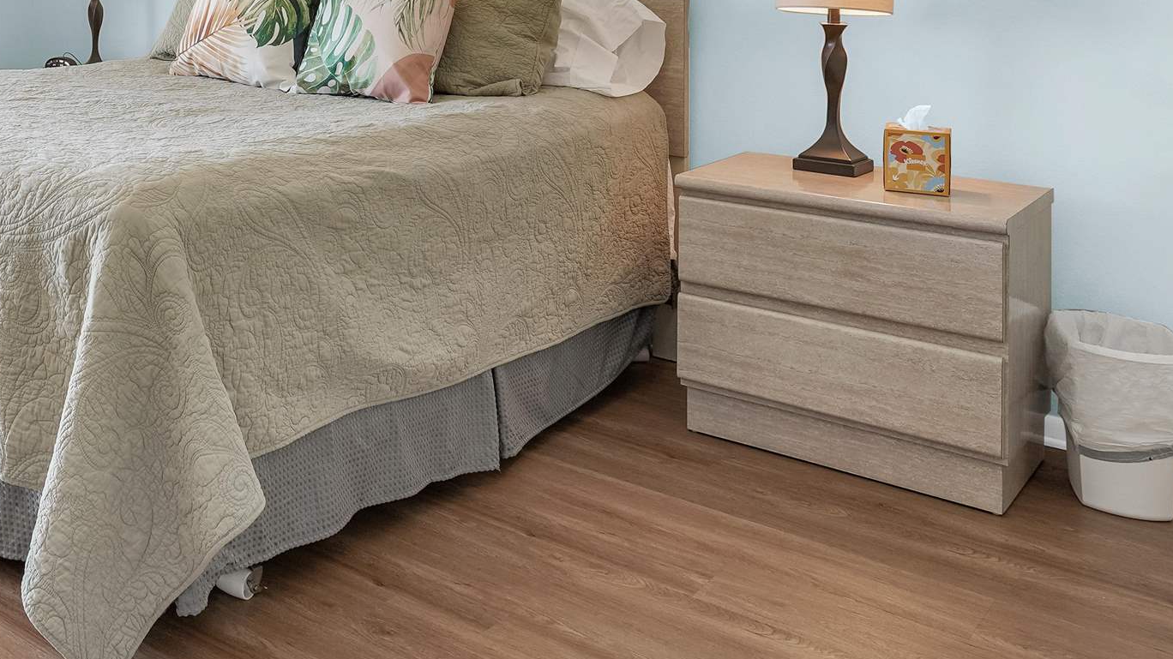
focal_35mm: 40
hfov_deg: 44.5
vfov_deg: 27.1
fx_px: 1244
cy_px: -75
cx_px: 56
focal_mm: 17
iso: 100
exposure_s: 1/6
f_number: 8
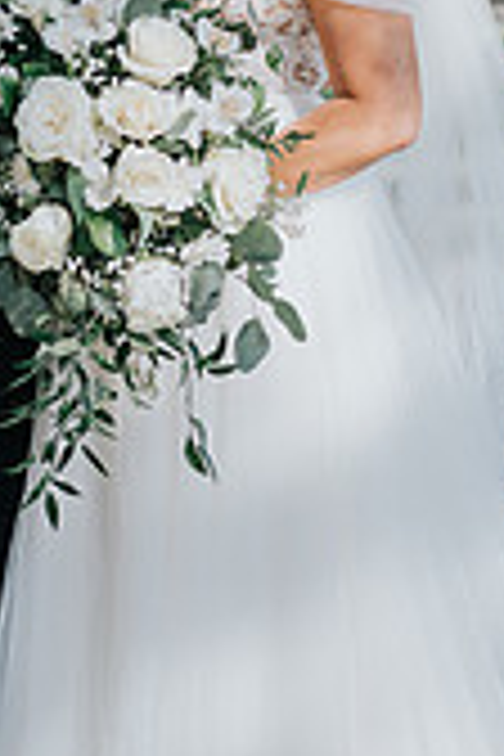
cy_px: 171
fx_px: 3927
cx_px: 166
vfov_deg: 11.0
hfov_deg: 7.3
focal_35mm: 187
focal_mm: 70
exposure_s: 1/320
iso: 125
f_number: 2.8
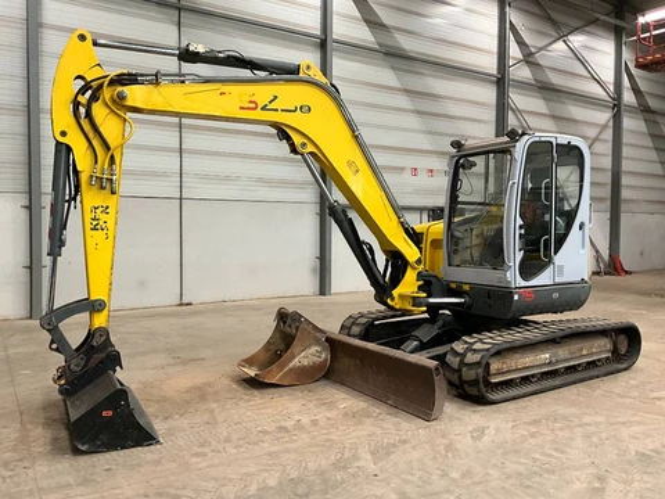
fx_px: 557
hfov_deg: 61.7
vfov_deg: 48.2
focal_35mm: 29
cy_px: 250
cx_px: 332
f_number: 1.8
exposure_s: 1/60
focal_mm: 3
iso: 160
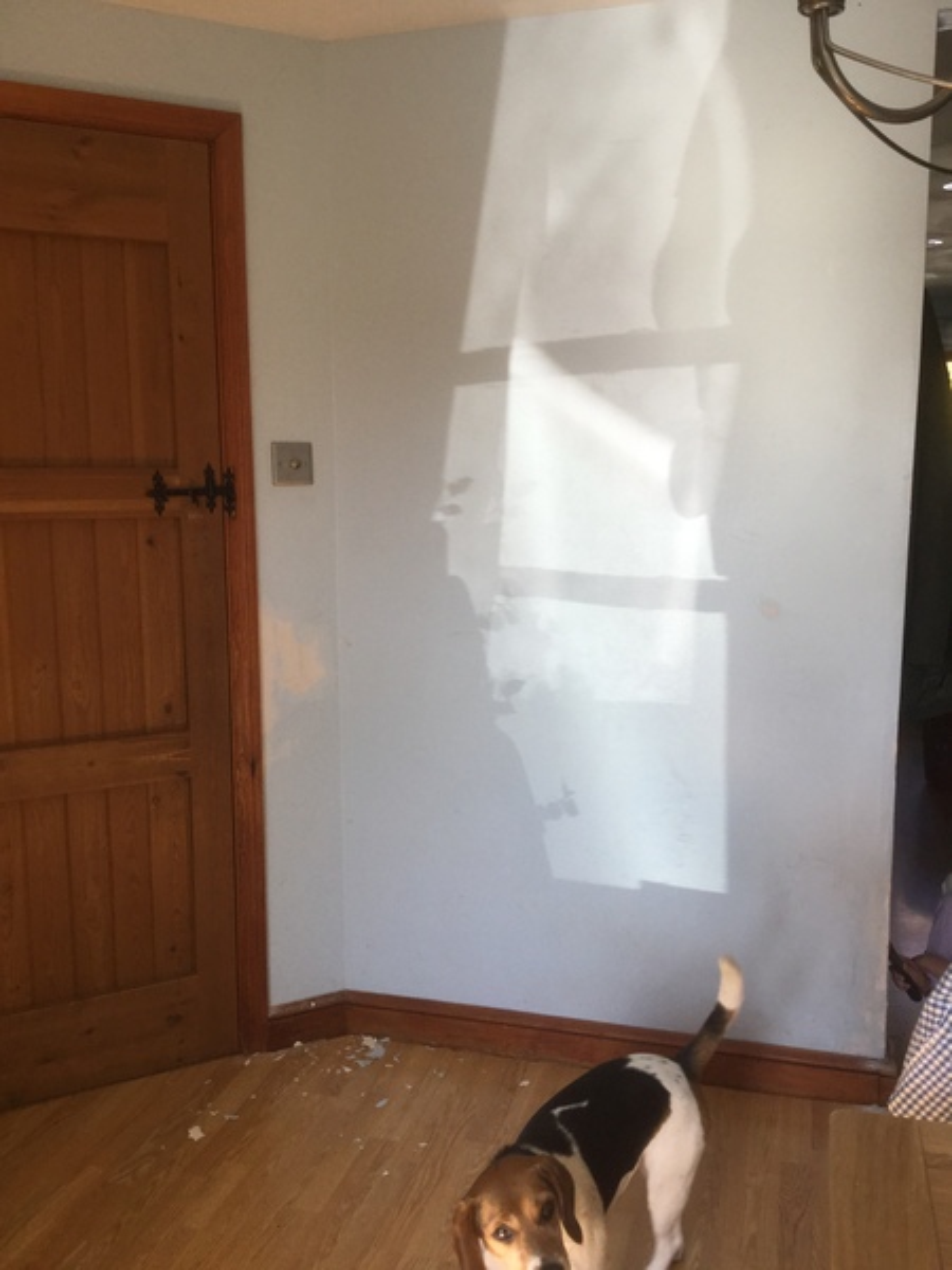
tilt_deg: -8.9
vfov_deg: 58.4
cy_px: 635
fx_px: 1137
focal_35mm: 31
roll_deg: +0.4
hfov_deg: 45.4
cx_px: 476
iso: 50
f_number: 2.4
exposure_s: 1/100
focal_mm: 3.3
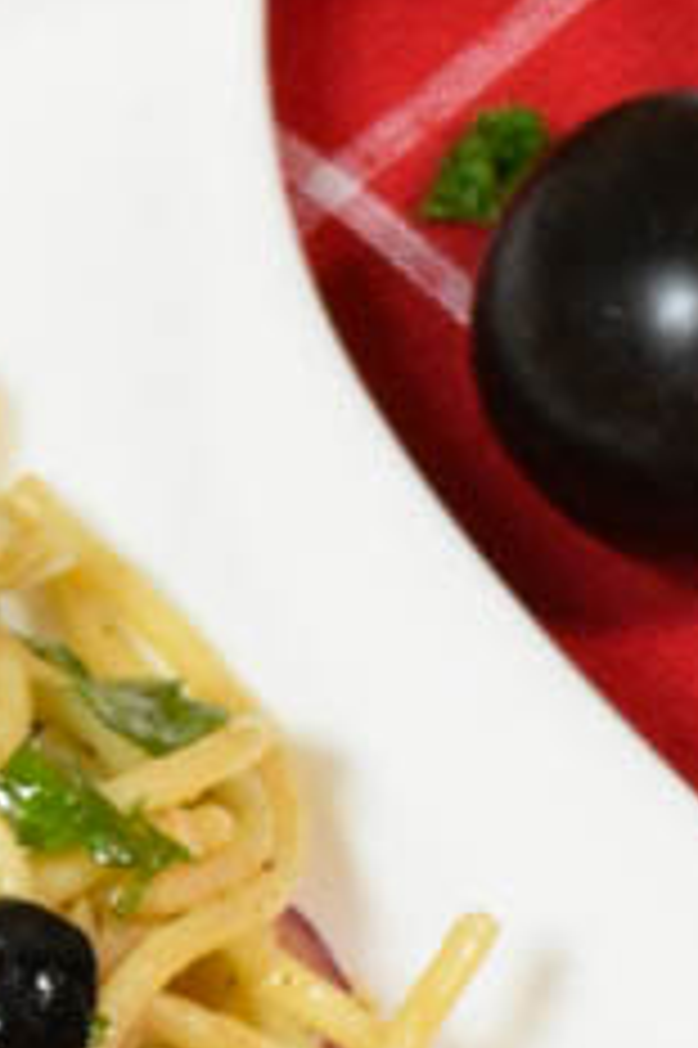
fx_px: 6000
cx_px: -27
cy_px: 913
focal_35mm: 206
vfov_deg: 10.0
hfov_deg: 6.6
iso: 1250
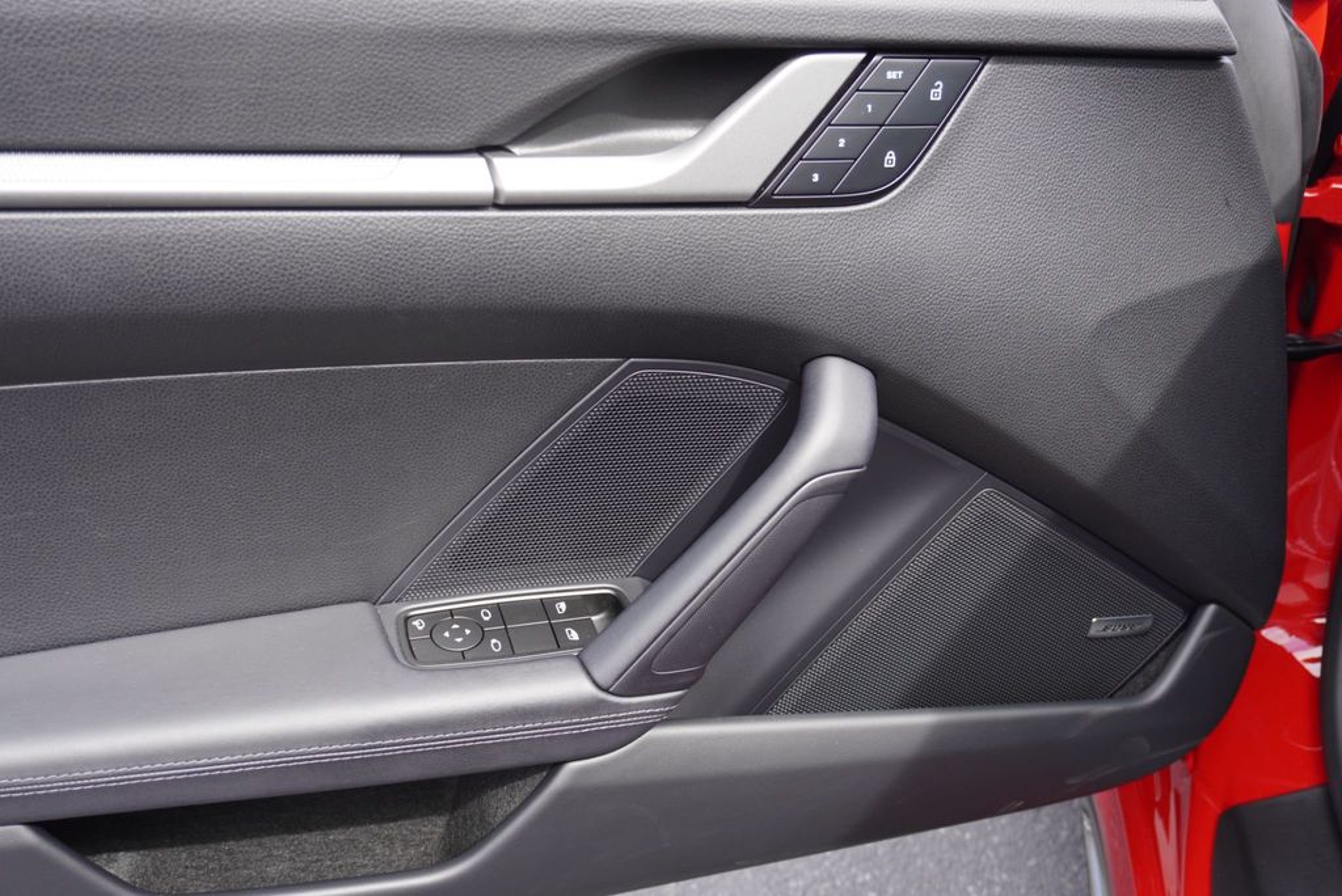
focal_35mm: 33
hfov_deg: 57.2
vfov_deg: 40.0
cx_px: 671
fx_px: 1231
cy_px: 448
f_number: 4
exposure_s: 1/160
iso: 200
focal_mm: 22
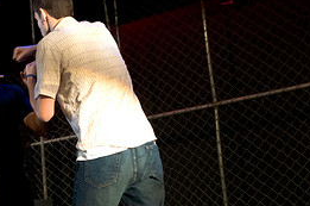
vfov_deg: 13.5
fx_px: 860
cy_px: 188
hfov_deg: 19.8
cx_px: -6
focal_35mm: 100
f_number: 2.8
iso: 3200
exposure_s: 1/100
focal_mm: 30
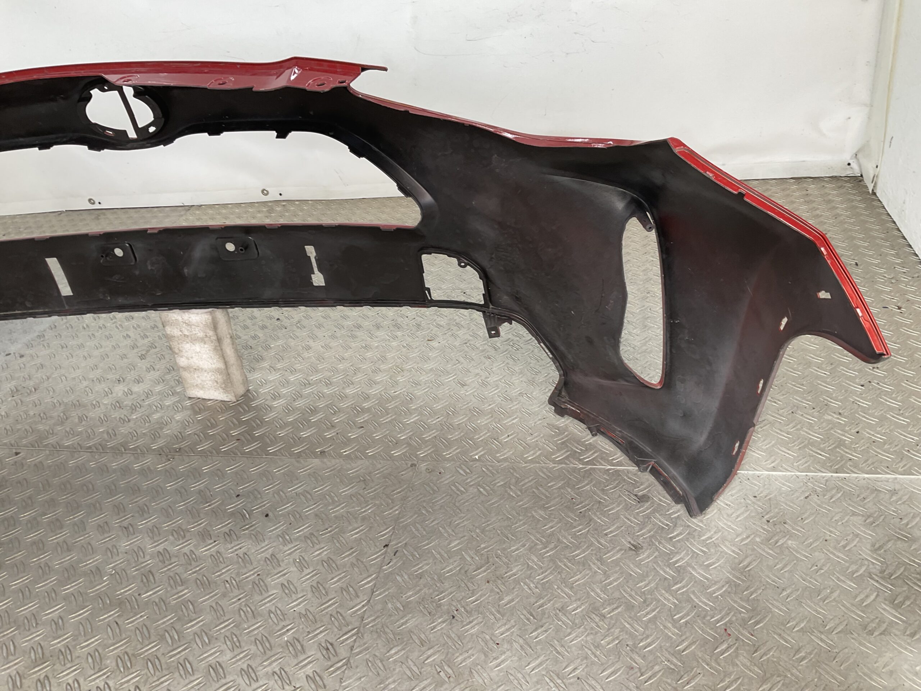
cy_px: 346
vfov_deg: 48.2
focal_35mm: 29
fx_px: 772
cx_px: 460
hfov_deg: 61.7
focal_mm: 3
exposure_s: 1/119
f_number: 1.8
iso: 16
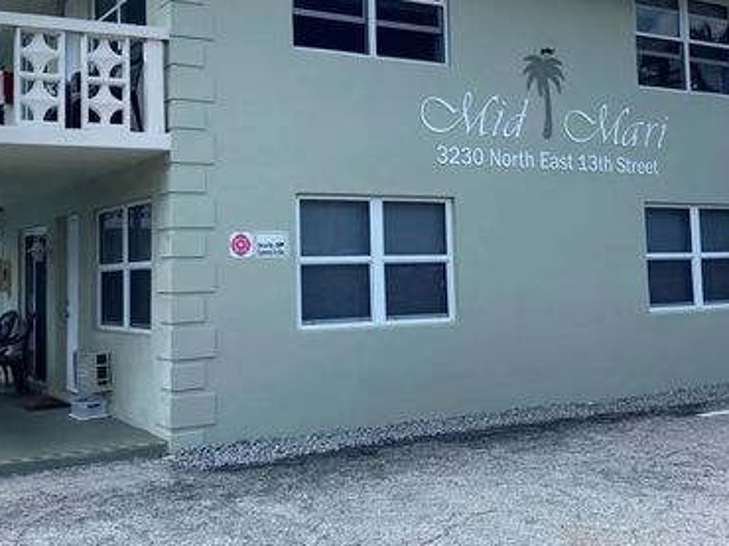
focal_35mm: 45
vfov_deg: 32.0
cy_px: 205
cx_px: 337
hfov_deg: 42.1
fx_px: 947
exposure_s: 1/1678
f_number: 1.8
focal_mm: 4.25
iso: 32
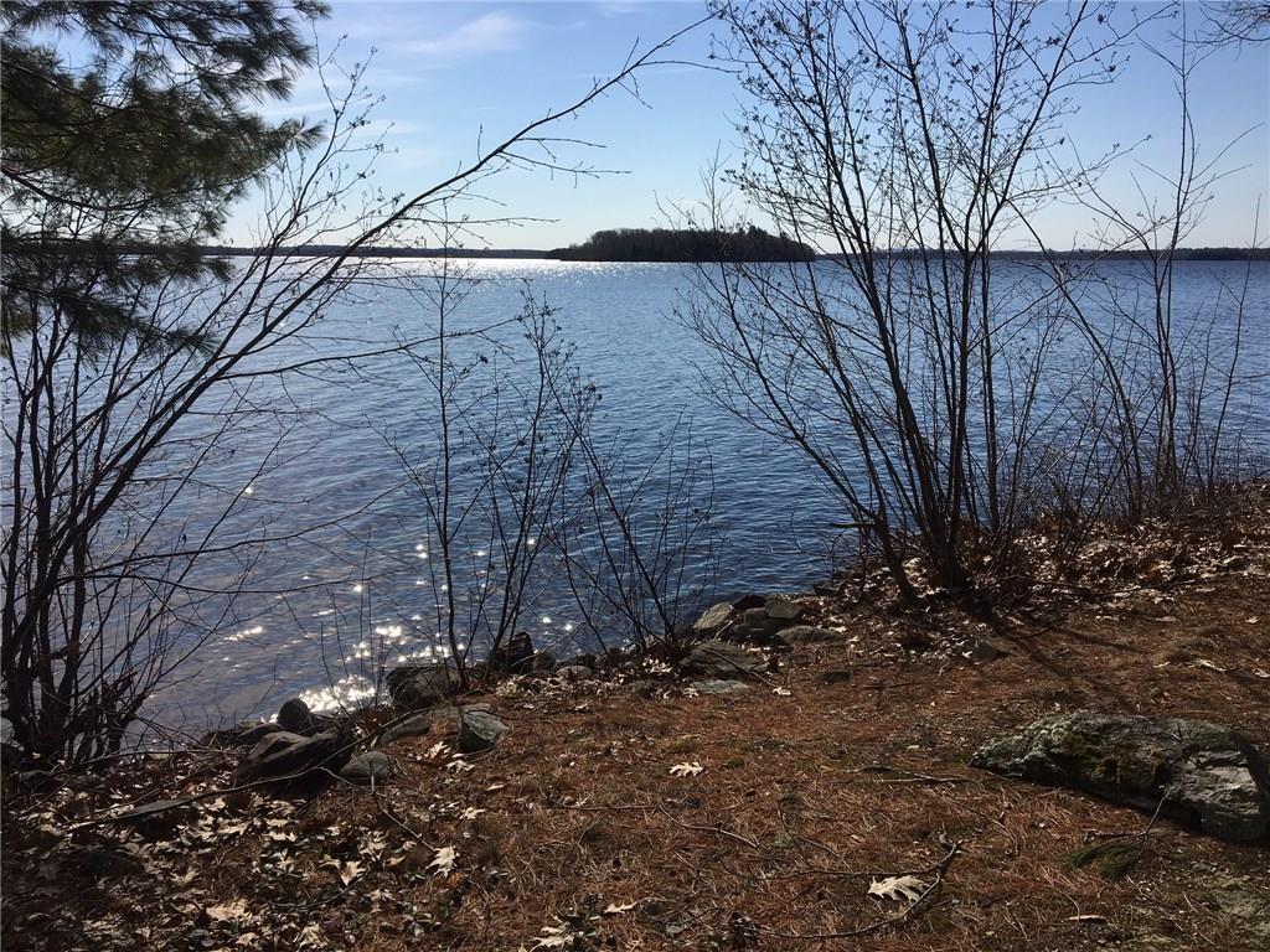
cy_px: 476
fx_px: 1064
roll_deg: -0.7
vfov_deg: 48.2
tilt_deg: -11.9
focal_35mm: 29
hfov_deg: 61.7
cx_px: 635
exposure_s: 1/3497
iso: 25
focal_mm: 4.15
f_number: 2.2
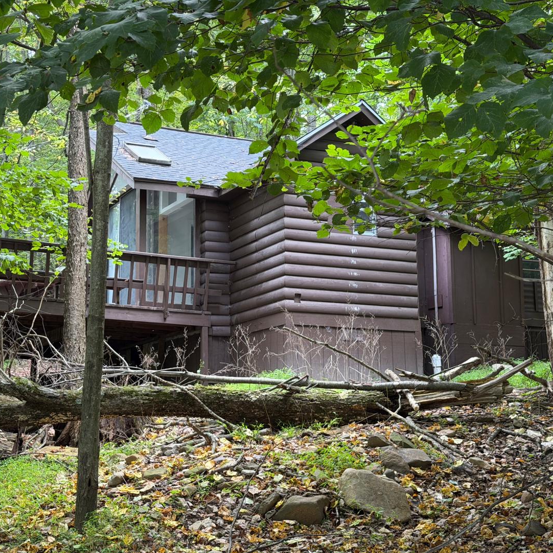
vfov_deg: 30.0
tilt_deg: +9.3
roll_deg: +0.1
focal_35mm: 57
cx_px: 217
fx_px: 1030
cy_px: 278
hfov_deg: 30.0
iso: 160
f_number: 1.78
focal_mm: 6.76
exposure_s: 1/60
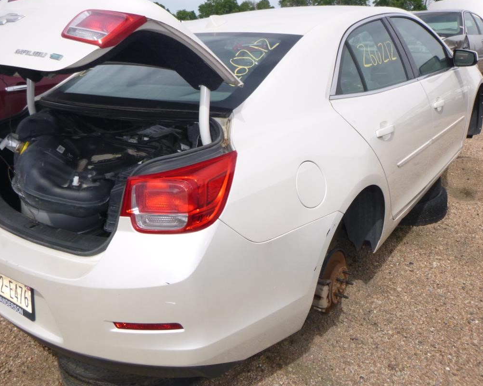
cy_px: 164
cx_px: 212
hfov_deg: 57.0
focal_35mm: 31
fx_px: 443
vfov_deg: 46.9
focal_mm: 4.5
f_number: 3.9
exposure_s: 1/800
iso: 100
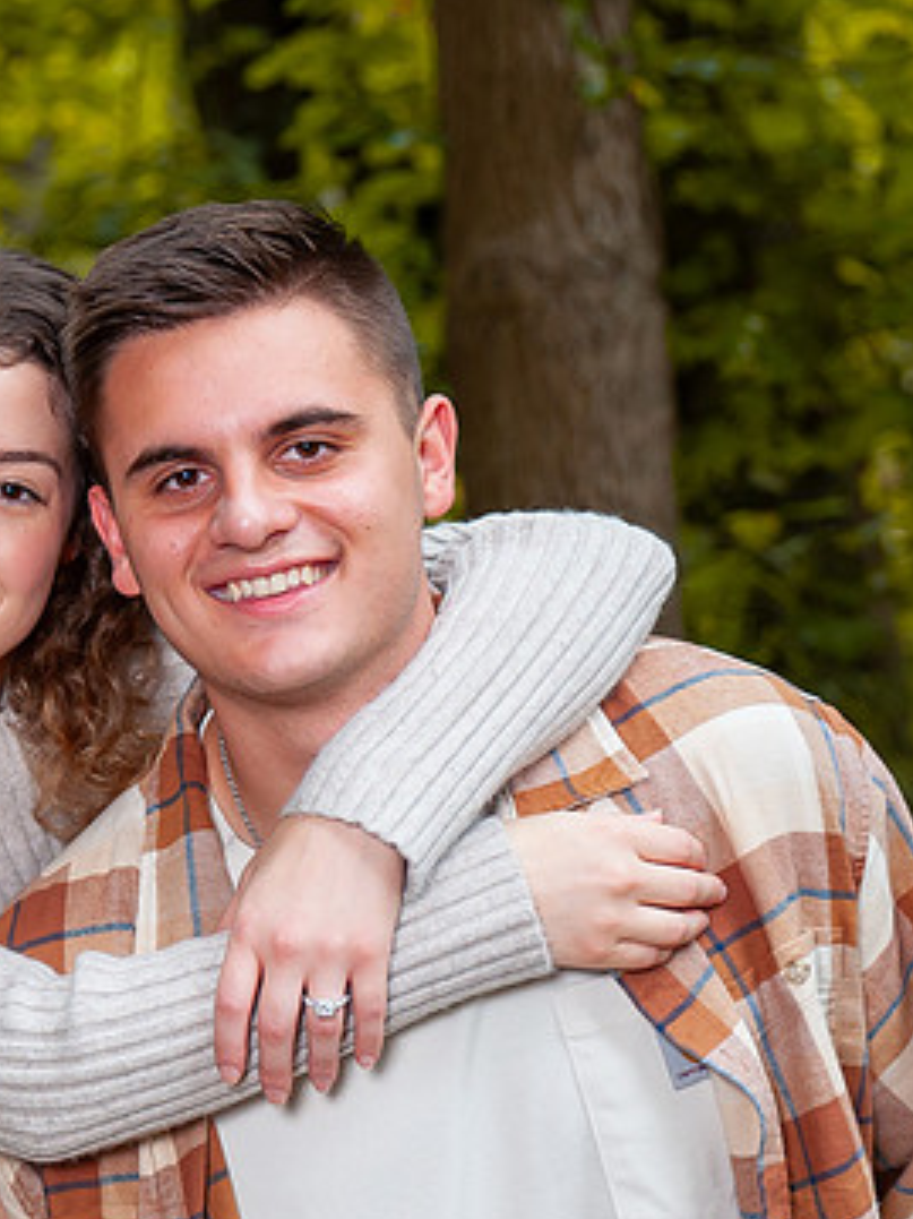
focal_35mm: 112
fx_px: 3941
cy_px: 645
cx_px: -90
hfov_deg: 13.0
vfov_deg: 17.6
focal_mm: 48
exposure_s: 1/160
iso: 400
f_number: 3.2
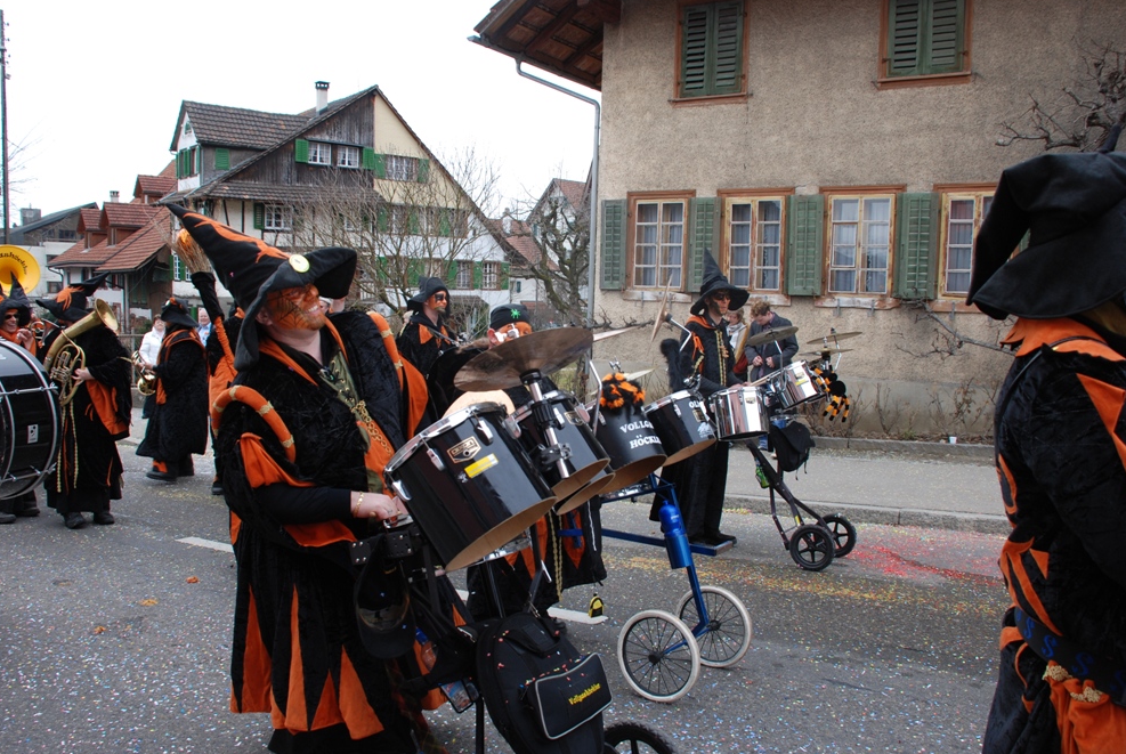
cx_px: 553
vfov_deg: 46.5
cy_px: 383
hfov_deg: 65.4
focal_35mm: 28
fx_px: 877
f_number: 5.6
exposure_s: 1/125
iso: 200
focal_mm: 18
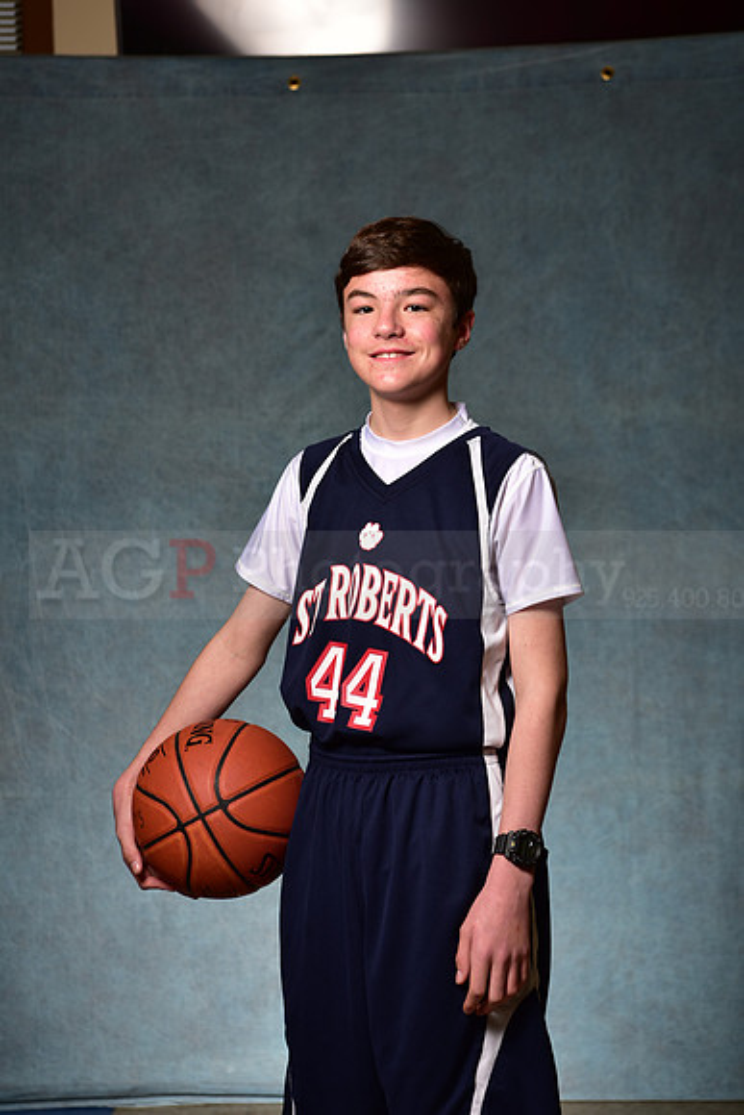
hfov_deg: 19.5
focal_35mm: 70
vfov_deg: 28.8
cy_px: 558
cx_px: 372
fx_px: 2169
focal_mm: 70
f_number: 5
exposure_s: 1/200
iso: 100
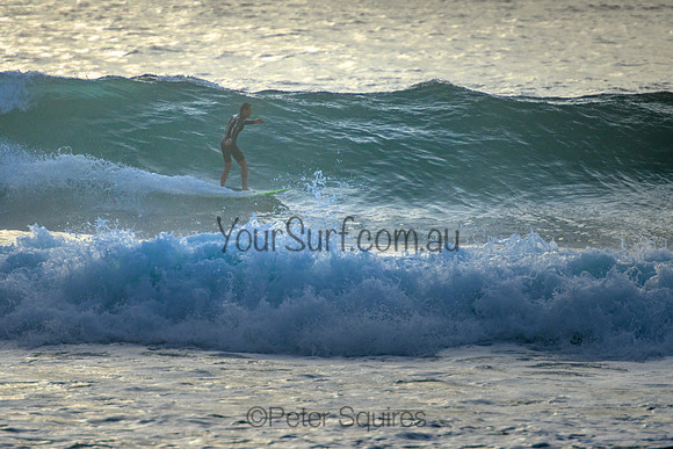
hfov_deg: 3.7
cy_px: 142
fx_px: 10280
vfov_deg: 2.5
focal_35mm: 550
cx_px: 272
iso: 560
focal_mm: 400
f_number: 5.6
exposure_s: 1/2000
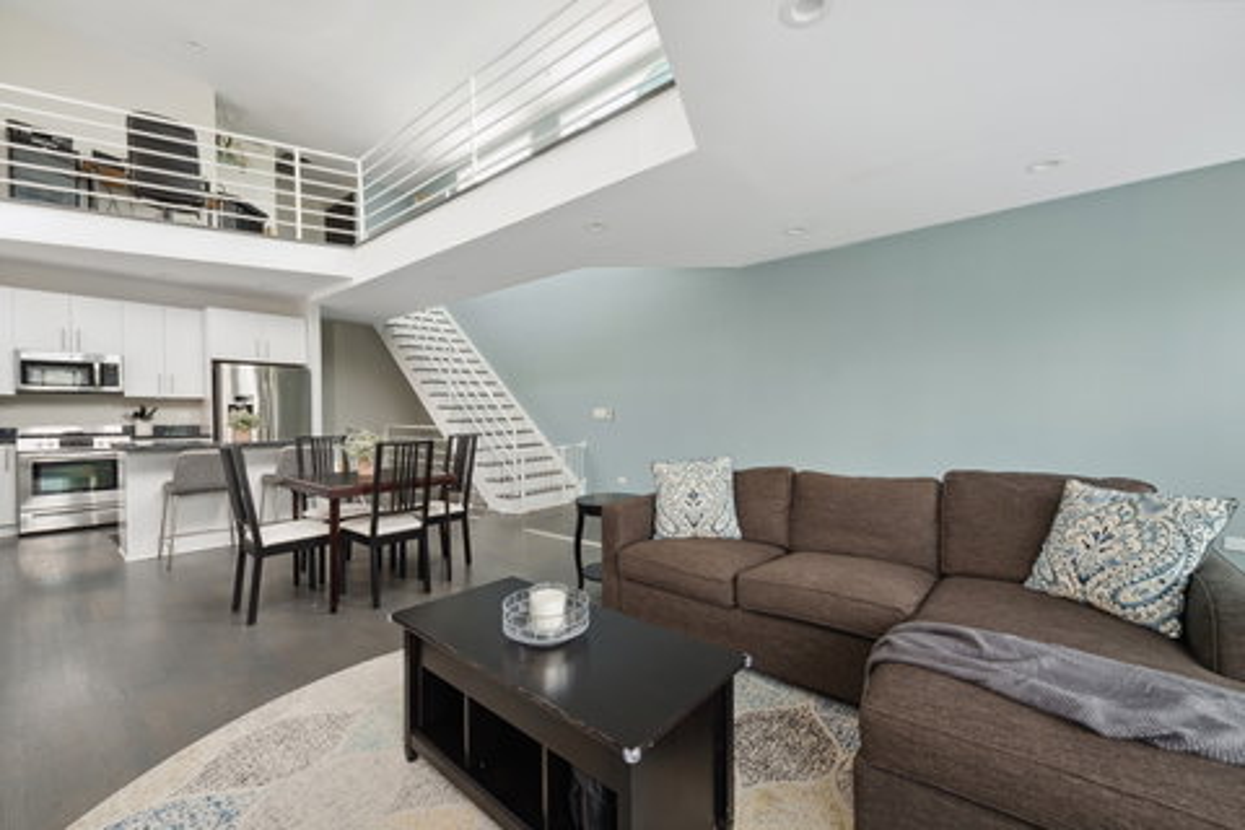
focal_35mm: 14
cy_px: 415
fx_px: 484
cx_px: 622
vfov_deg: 81.2
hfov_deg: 104.3
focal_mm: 14
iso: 100
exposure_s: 1/1.67
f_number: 9
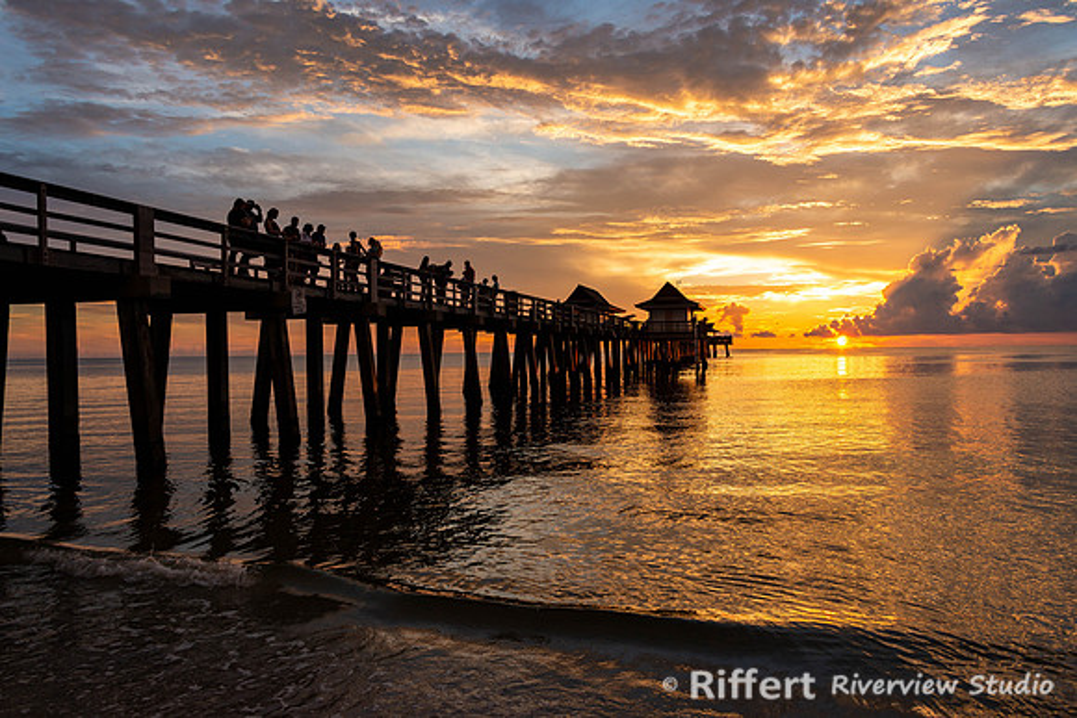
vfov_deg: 46.4
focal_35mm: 28
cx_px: 538
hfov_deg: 65.5
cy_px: 359
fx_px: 838
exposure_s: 1/250
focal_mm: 28
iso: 640
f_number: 8
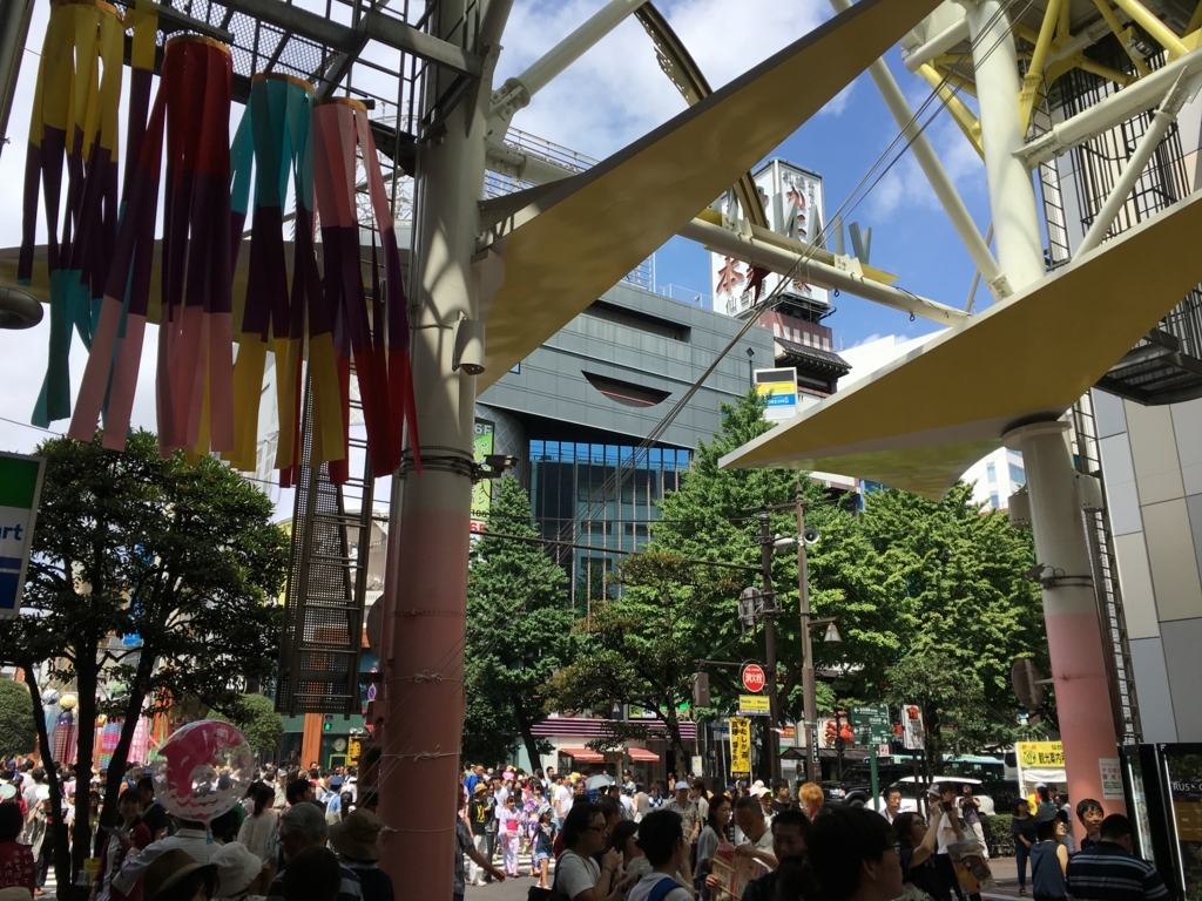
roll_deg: -1.7
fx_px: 1007
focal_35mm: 29
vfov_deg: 48.2
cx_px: 601
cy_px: 450
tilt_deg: +18.2
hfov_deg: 61.7
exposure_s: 1/1282
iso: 25
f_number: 2.2
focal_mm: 4.15
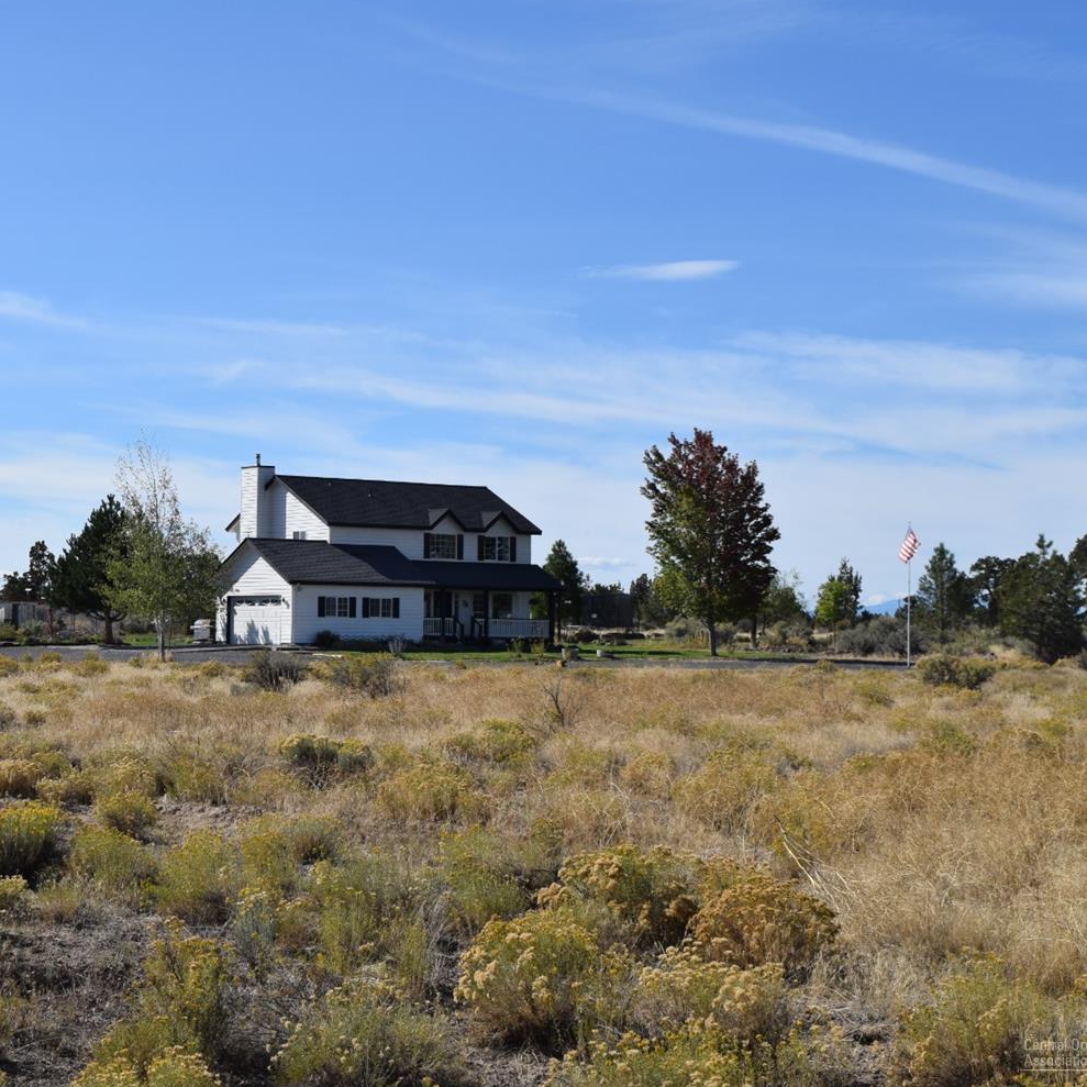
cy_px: 542
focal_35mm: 58
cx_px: 366
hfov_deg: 29.4
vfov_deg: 29.6
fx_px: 2061
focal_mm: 30
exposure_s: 1/500
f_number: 11
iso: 200
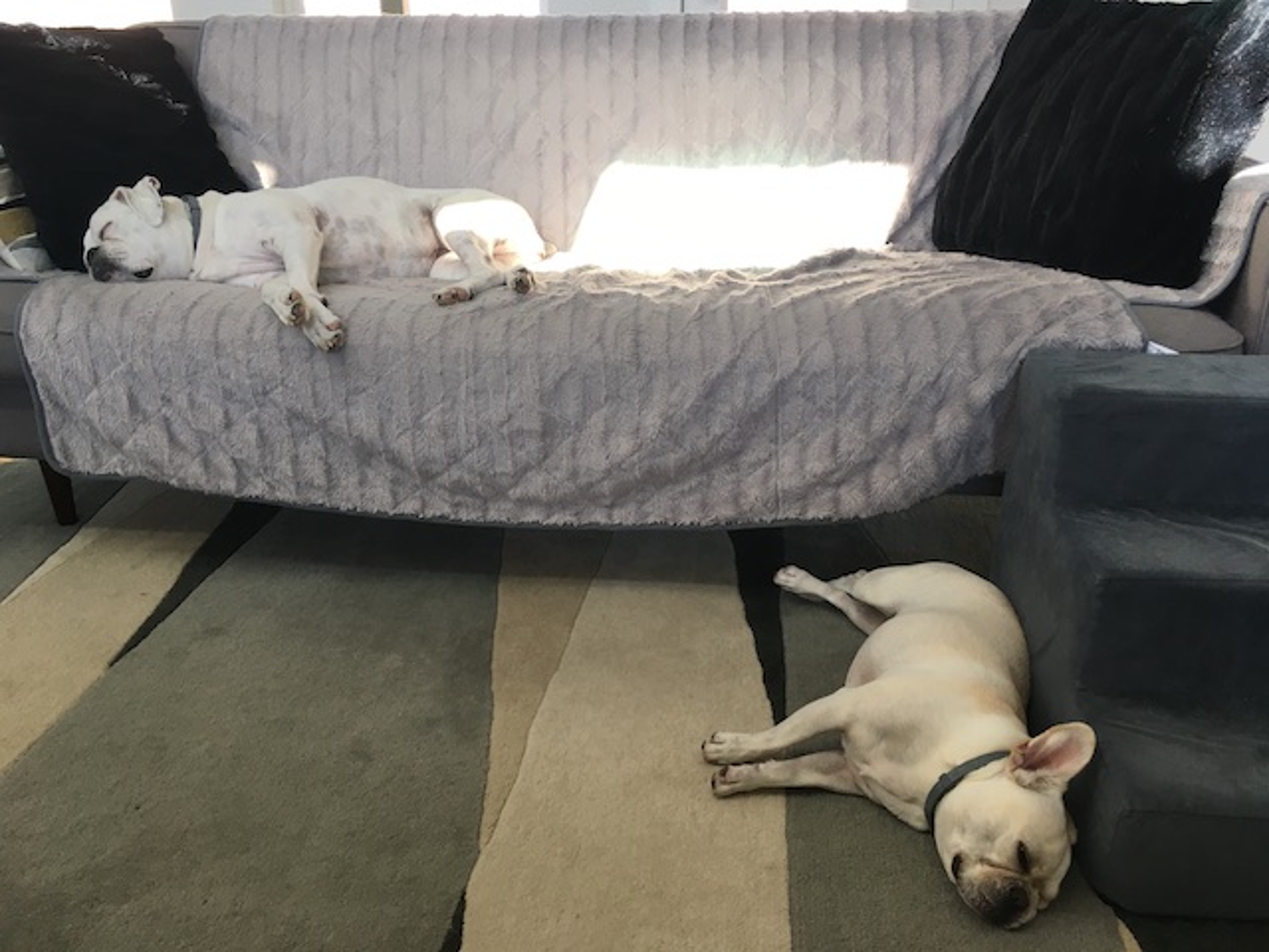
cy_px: 476
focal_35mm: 29
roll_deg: +0.2
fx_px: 1063
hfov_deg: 61.7
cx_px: 634
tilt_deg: -24.0
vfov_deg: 48.2
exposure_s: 1/40
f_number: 2.2
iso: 25
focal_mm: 4.15
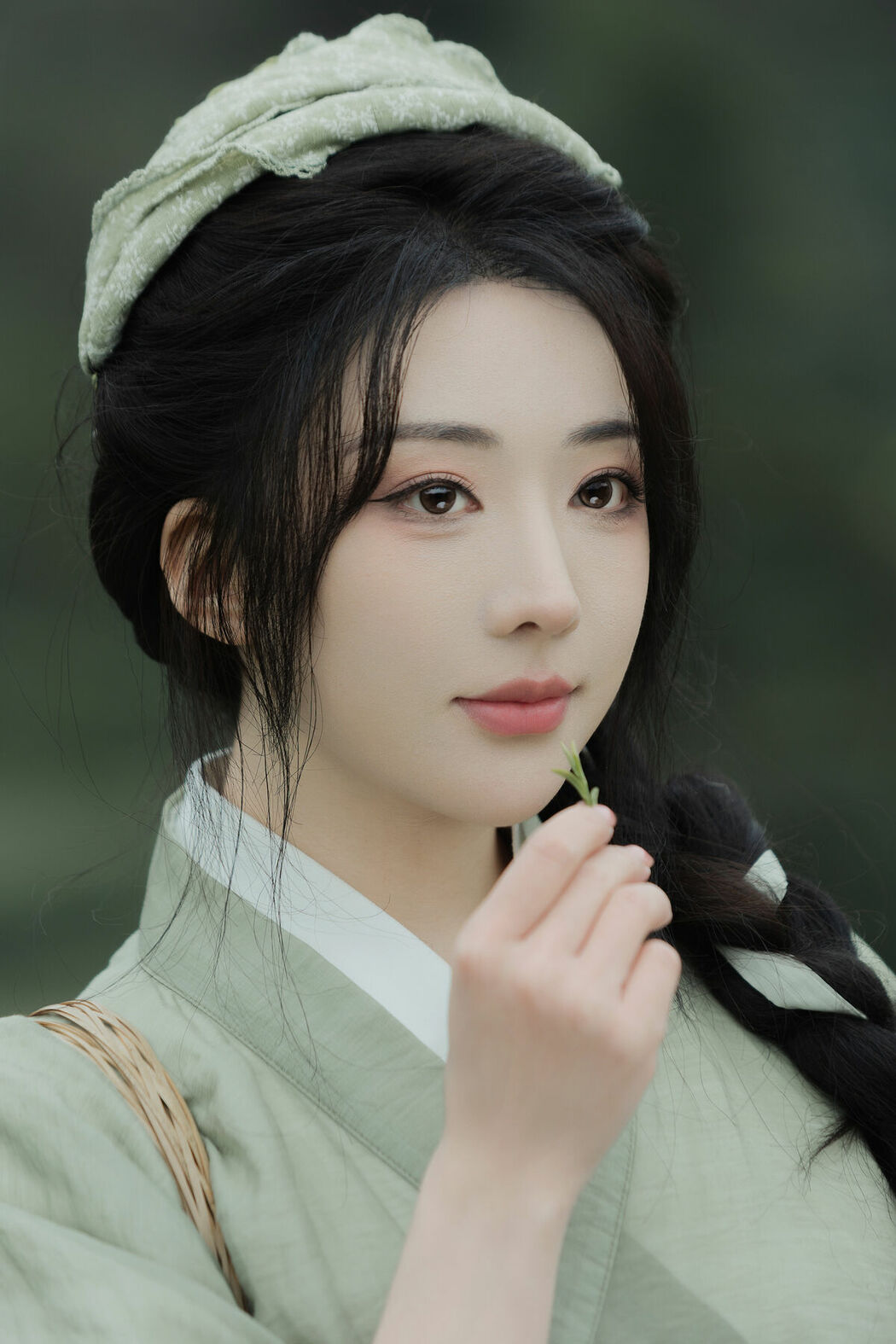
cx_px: 448
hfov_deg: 7.0
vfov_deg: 10.5
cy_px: 672
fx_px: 7279
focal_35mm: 195
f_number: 4
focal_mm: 195
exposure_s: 1/800
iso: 320
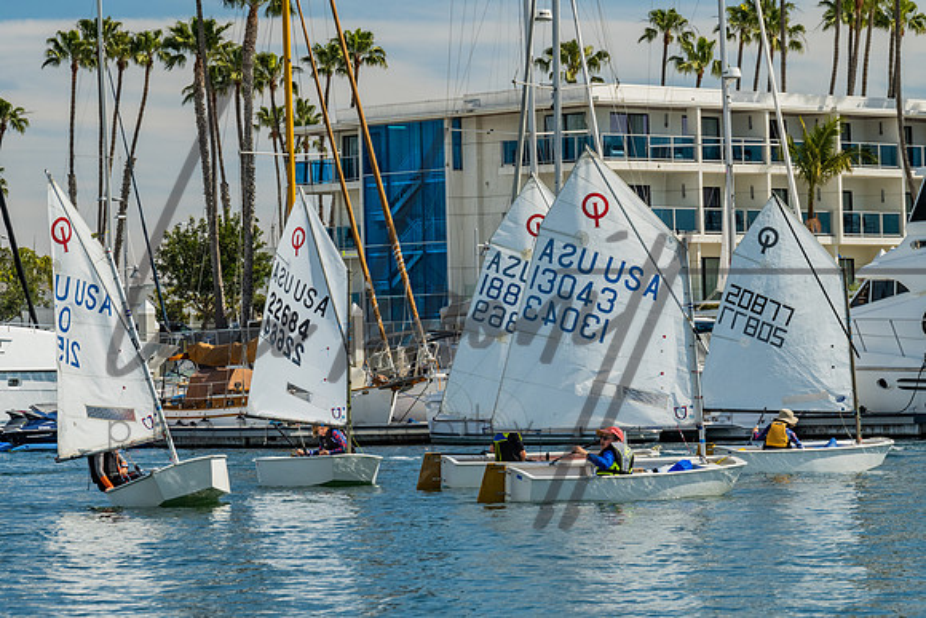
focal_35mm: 162
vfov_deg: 8.5
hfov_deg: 12.7
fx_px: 4155
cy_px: 290
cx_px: 482
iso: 250
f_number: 10
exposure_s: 1/320
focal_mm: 125
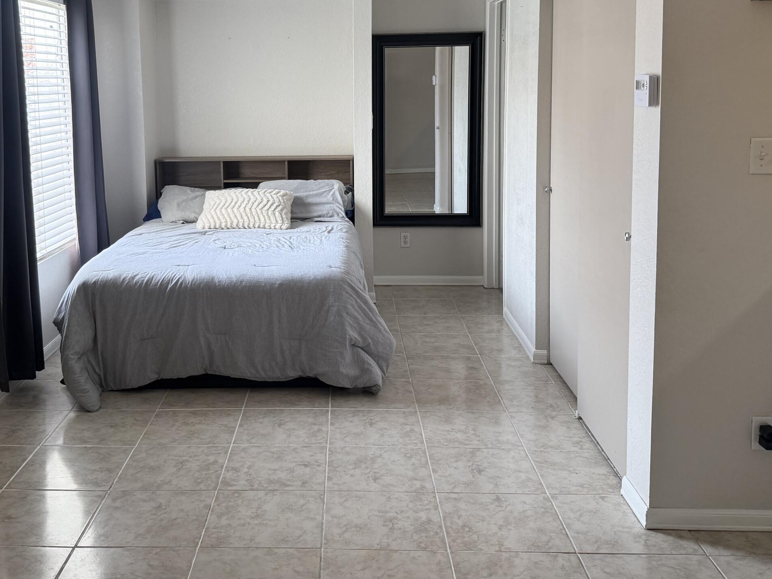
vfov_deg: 37.2
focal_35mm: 38
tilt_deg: -6.0
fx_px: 847
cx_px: 301
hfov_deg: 48.6
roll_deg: +1.1
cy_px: 184
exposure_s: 1/232
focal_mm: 6.76
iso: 160
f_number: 1.78
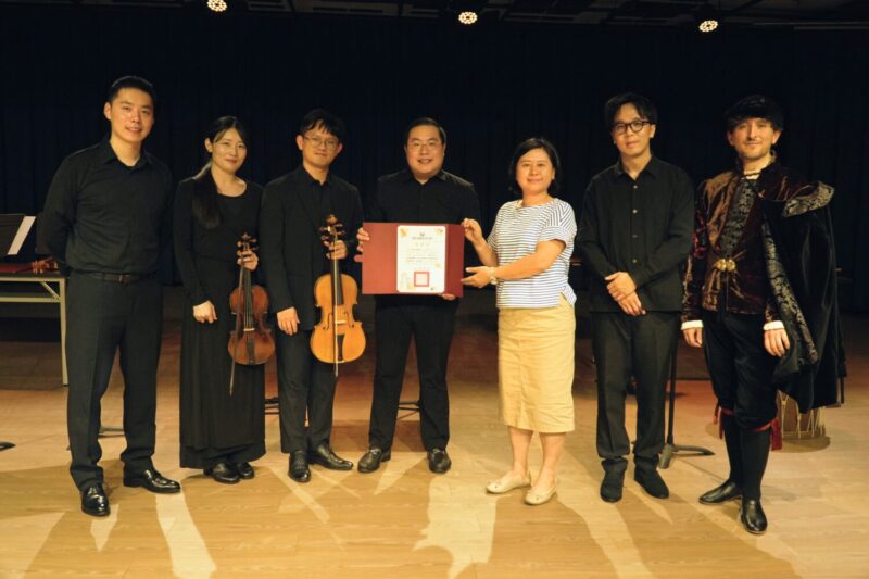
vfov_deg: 41.7
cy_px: 290
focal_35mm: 32
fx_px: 760
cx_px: 434
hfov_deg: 59.5
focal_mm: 21
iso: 1250
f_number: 4
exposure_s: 1/125
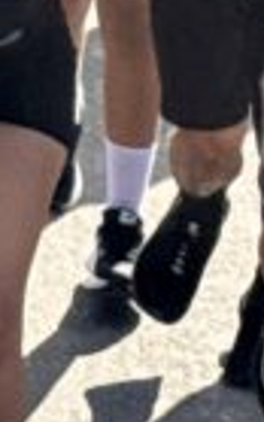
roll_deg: -0.2
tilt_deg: -12.6
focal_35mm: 374
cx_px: -470
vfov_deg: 5.5
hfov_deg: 3.4
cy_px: -458
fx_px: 4301
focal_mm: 6.76
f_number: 1.78
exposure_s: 1/2611
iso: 64
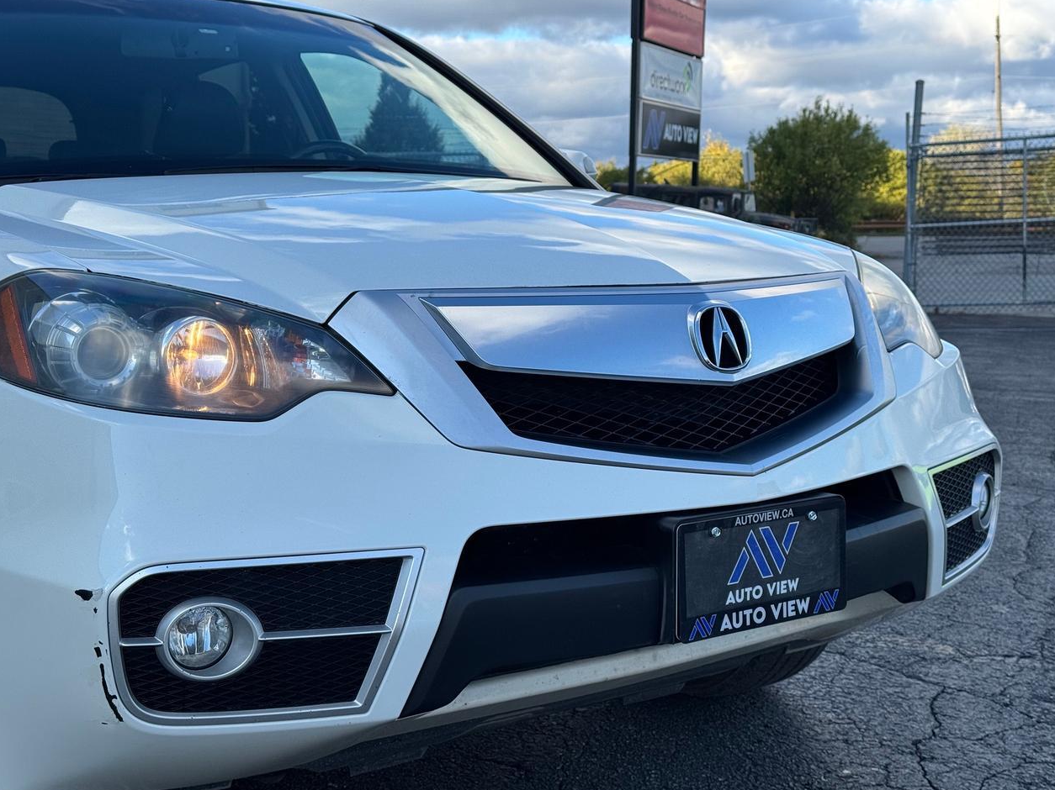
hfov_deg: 38.9
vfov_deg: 29.7
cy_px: 399
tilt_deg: -6.8
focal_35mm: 49
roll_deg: +0.1
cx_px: 522
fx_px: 1493
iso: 64
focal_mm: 6.76
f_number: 1.78
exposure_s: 1/1770
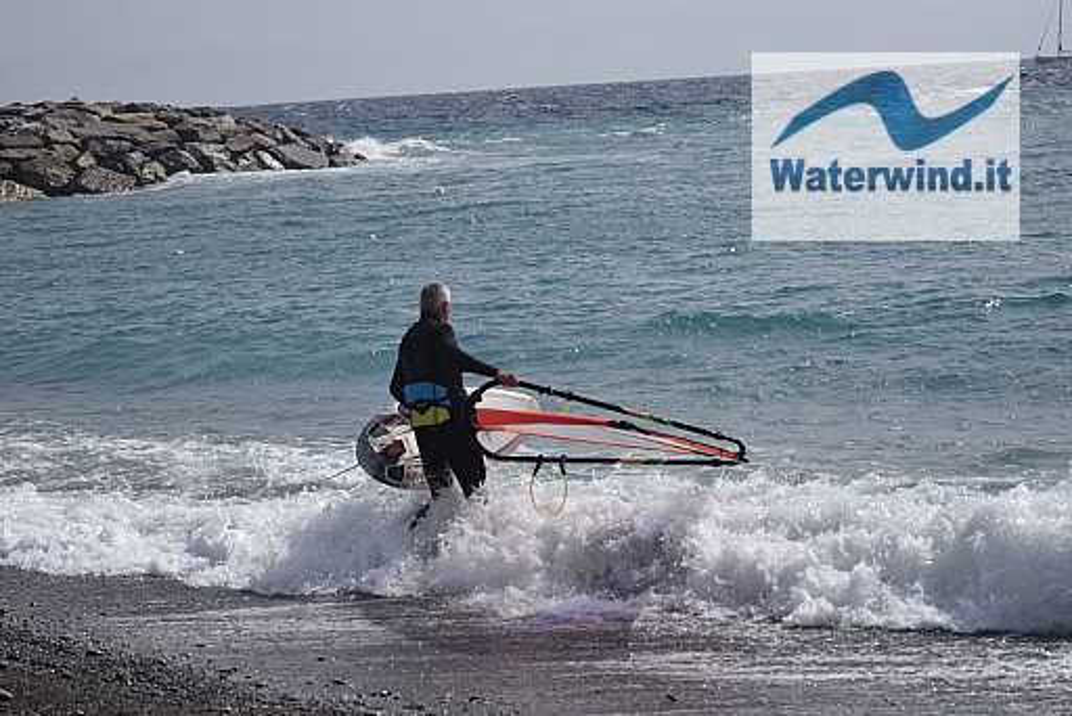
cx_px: 536
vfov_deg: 13.1
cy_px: 358
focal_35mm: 105
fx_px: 3128
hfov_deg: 19.4
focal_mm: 70
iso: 180
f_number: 4
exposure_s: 1/3200
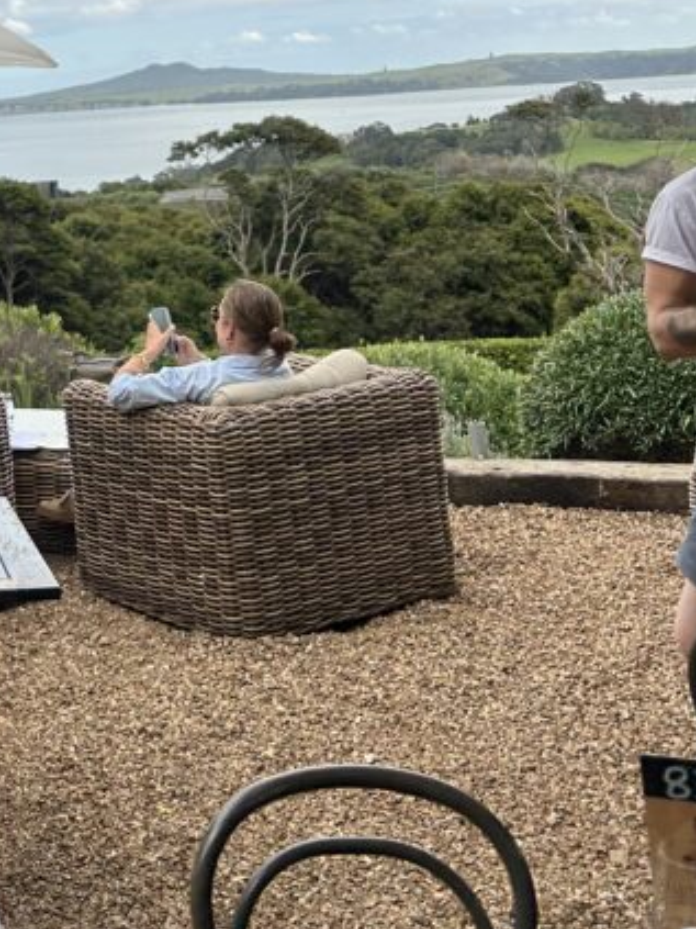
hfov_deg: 21.7
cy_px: 51
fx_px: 1690
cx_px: -125
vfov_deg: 29.2
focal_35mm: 63
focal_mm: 5.7
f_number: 1.5
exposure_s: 1/1838
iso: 50
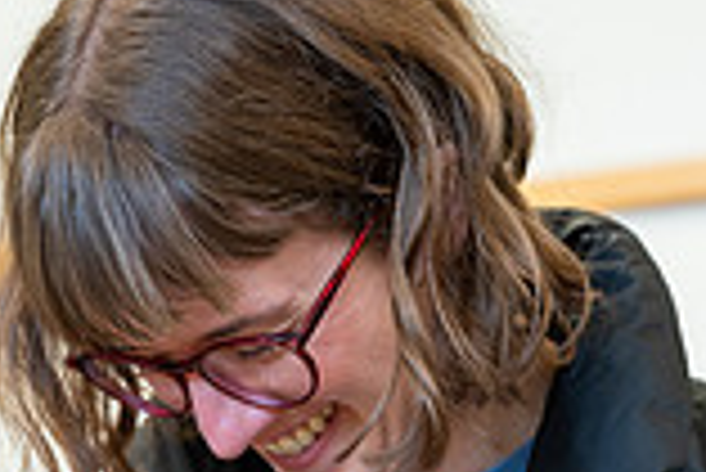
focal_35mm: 151
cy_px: 726
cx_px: 481
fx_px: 2964
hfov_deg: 13.6
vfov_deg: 8.9
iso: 320
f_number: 2.8
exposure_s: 1/100
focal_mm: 41
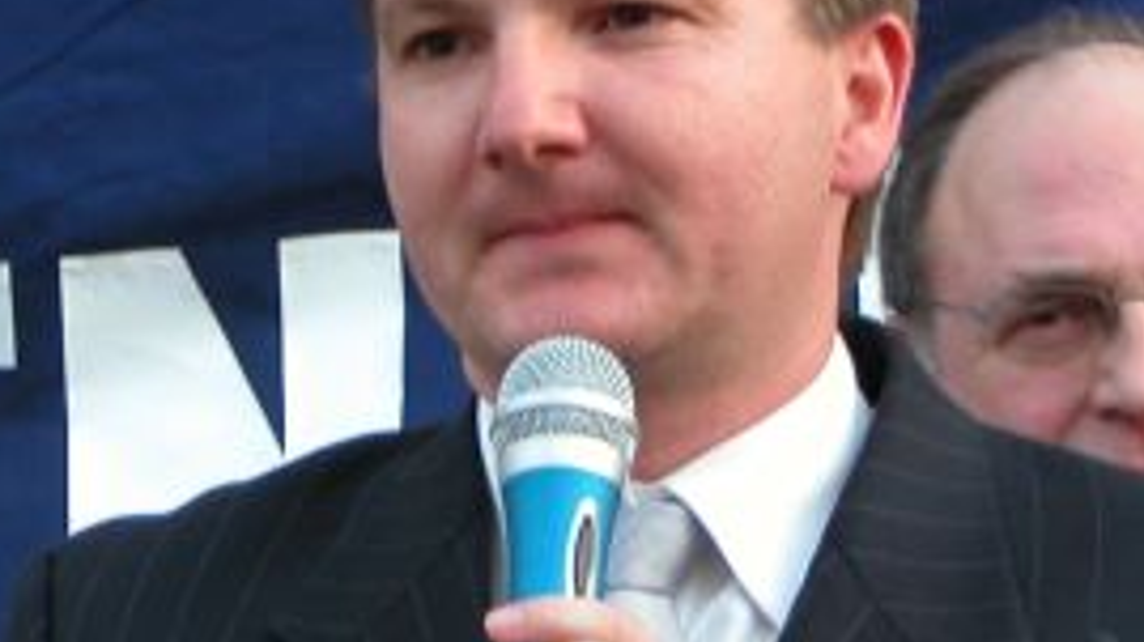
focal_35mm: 301
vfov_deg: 4.0
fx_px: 9126
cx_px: 540
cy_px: 85
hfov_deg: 7.2
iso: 100
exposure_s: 1/40.8
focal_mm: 23.7
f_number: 3.6
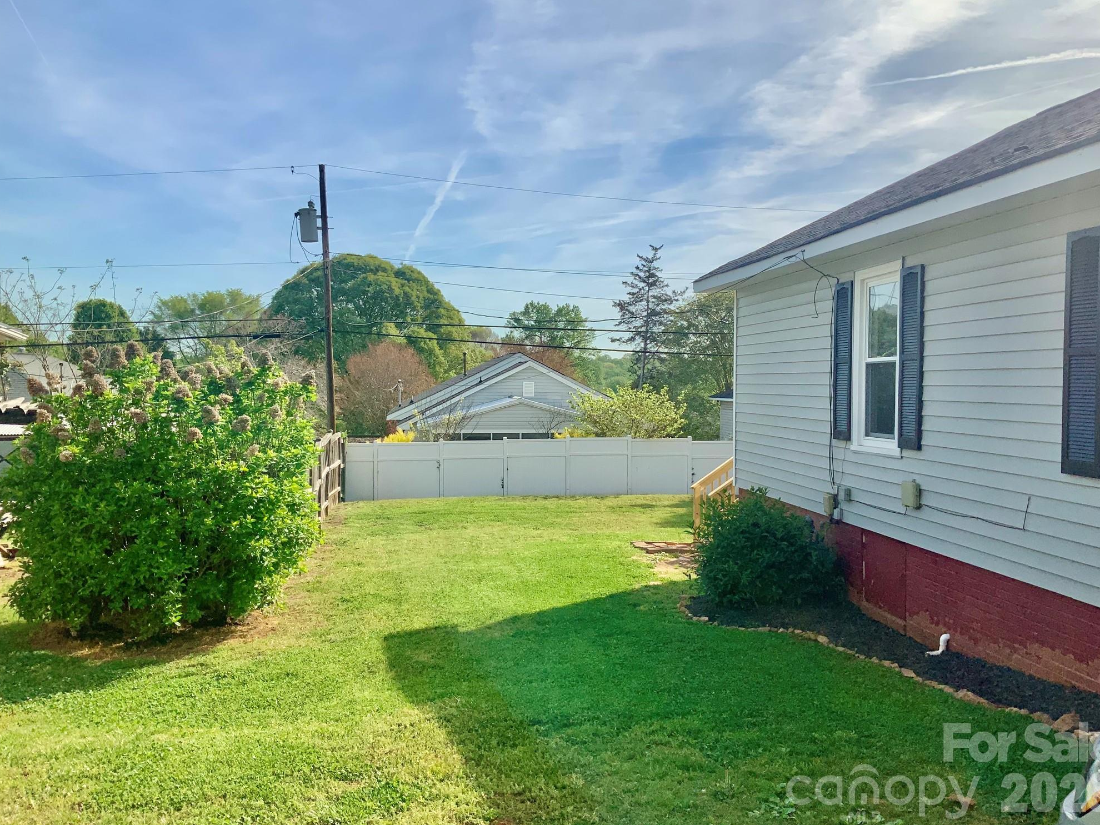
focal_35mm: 30
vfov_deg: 46.8
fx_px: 953
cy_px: 406
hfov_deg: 60.0
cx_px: 552
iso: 16
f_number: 1.8
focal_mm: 3
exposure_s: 1/2801
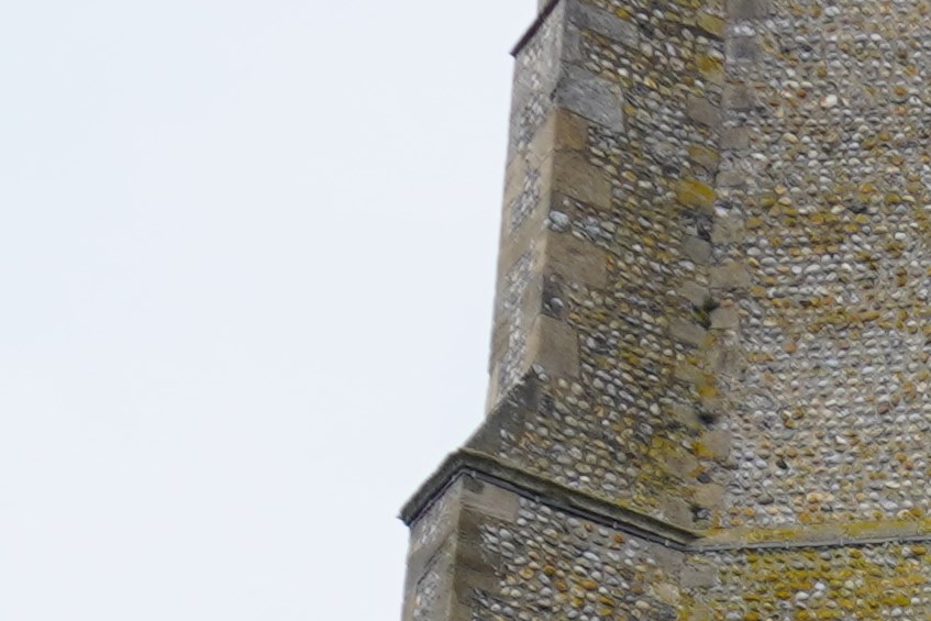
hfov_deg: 9.9
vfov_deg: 7.0
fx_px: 4397
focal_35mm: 170
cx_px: 2532
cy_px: 2084
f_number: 5
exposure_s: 1/320
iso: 100
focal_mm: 16
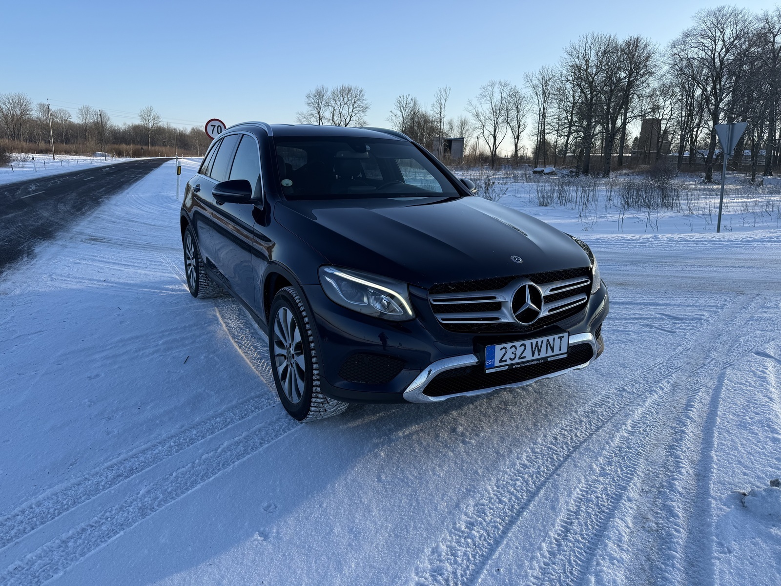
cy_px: 293
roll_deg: -3.0
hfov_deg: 71.6
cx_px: 390
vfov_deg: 56.8
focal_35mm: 24
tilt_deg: -13.0
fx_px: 541
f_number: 1.78
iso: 80
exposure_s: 1/2232
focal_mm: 6.76
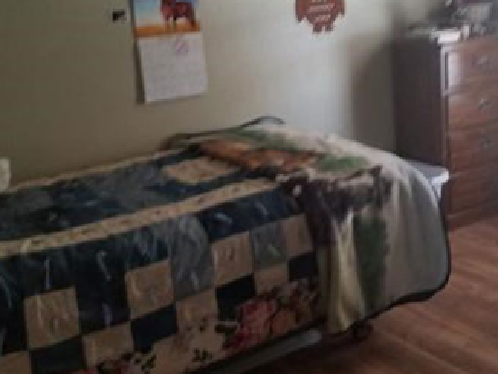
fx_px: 734
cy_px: 76
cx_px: 322
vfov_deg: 28.0
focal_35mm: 51
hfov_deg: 37.2
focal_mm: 4.2
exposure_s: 1/24
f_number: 1.7
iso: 160
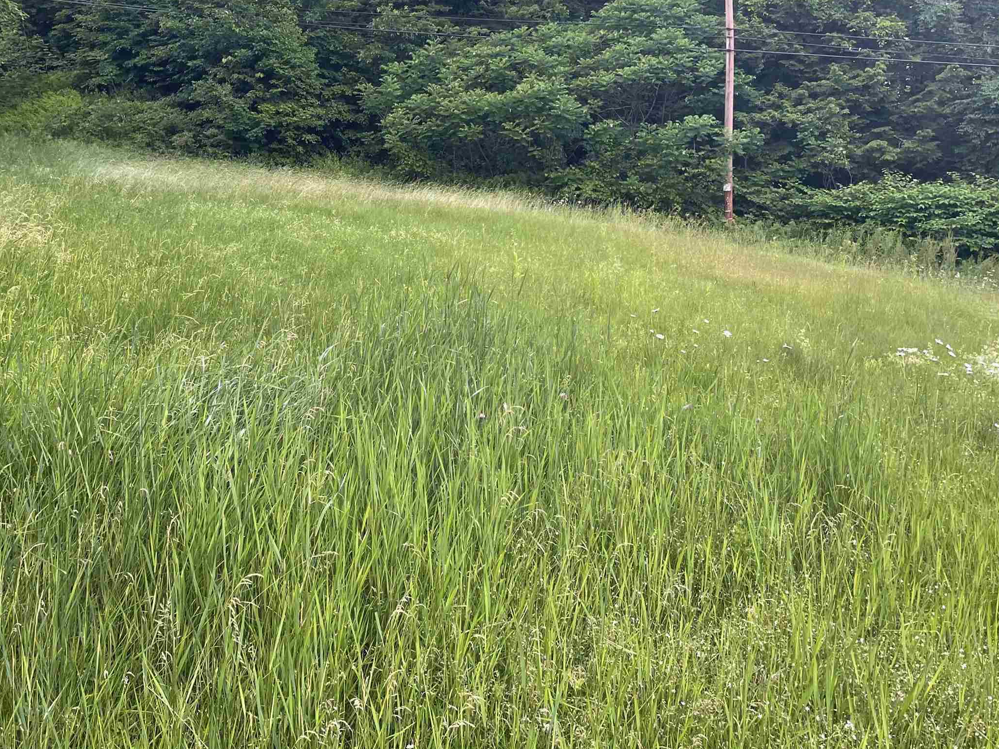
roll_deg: +0.2
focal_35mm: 39
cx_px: 381
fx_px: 1126
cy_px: 216
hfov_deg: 47.5
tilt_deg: -0.7
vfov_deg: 36.2
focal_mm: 4.2
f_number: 1.6
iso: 40
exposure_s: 1/121
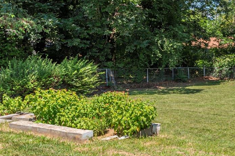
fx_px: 268
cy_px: 32
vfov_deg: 31.8
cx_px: 297
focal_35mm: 41
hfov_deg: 35.0
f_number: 8
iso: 160
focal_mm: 14
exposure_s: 1/640
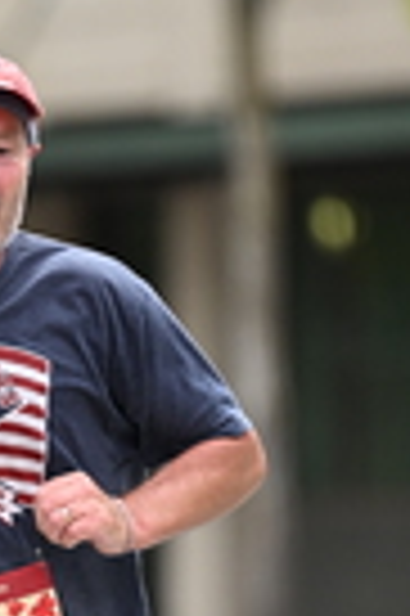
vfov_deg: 2.6
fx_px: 13752
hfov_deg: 1.7
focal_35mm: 803
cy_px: 513
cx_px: -20
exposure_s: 1/2000
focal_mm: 200
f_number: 2.8
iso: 640
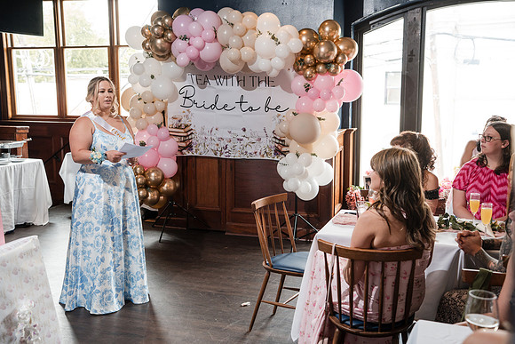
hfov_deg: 47.4
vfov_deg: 32.6
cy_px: 172
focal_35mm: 41
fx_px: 587
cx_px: 258
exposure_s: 1/250
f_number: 4
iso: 1000
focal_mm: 41
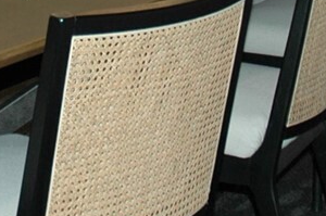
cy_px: -150
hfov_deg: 13.2
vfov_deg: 8.6
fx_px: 1383
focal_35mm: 153
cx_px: -11
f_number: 3.5
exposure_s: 1/60
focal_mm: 18
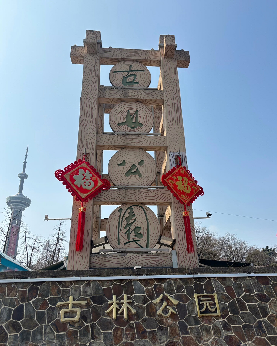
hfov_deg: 51.5
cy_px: 180
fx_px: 287
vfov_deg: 62.2
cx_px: 141
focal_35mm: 28
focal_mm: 5.96
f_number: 1.6
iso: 50
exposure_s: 1/4425
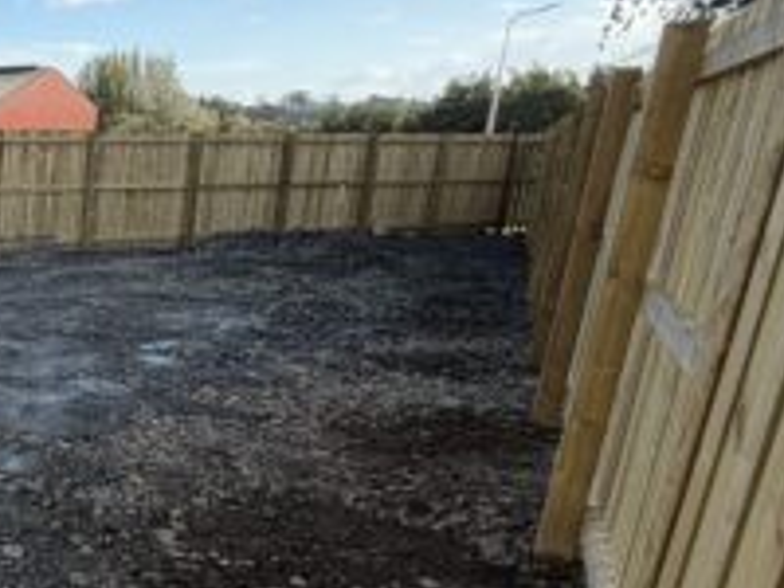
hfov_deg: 32.2
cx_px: -267
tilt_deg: -15.6
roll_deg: +0.8
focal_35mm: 42
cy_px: 408
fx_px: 951
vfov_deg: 33.9
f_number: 2.2
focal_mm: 2.22
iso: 40
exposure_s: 1/701
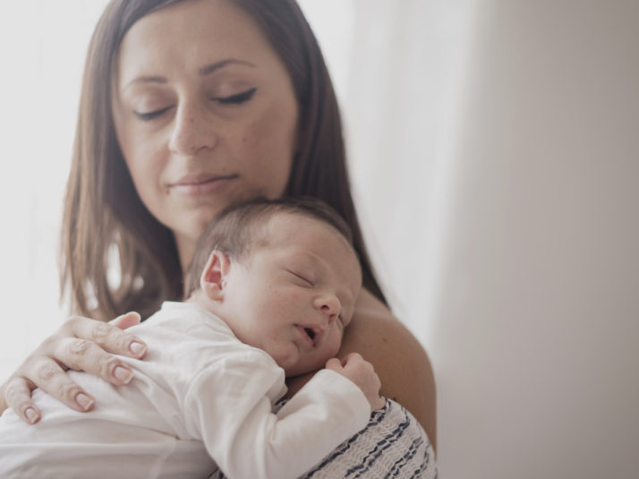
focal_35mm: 69
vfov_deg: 21.3
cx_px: 294
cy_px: 261
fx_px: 1273
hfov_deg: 28.2
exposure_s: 1/250
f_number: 2
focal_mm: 50
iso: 400
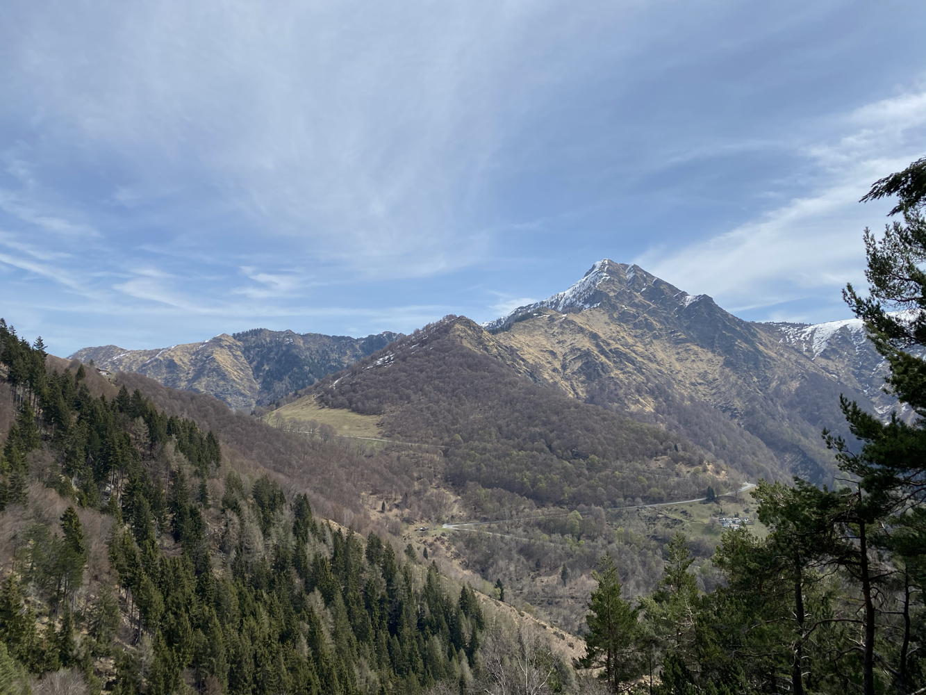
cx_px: 463
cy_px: 348
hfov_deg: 67.3
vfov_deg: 53.1
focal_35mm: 26
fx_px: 696
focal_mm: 4.25
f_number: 1.8
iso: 32
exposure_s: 1/4000
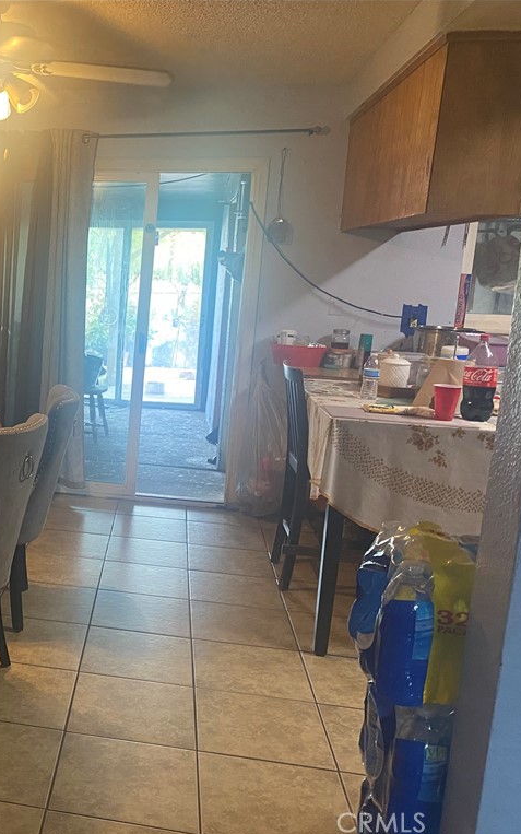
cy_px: 419
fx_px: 840
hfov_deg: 31.5
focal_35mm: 37
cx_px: -14
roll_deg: -1.5
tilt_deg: -10.7
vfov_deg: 52.7
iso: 320
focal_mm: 4.25
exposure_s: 1/60
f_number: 1.8
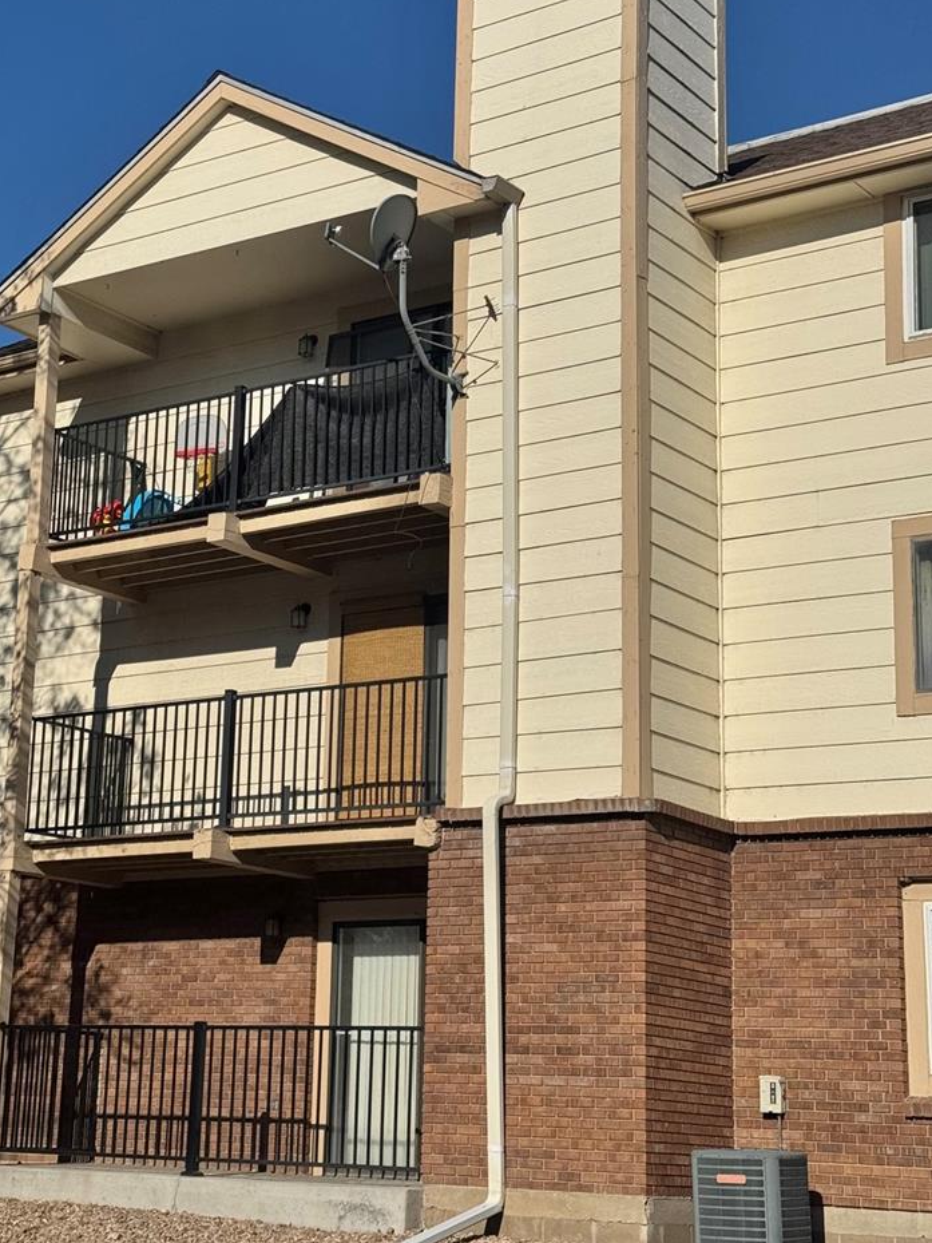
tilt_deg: +13.7
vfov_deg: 31.2
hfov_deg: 23.6
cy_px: 550
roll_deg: -1.0
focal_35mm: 62
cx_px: 364
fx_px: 2225
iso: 80
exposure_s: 1/15385
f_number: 1.78
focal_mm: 6.76
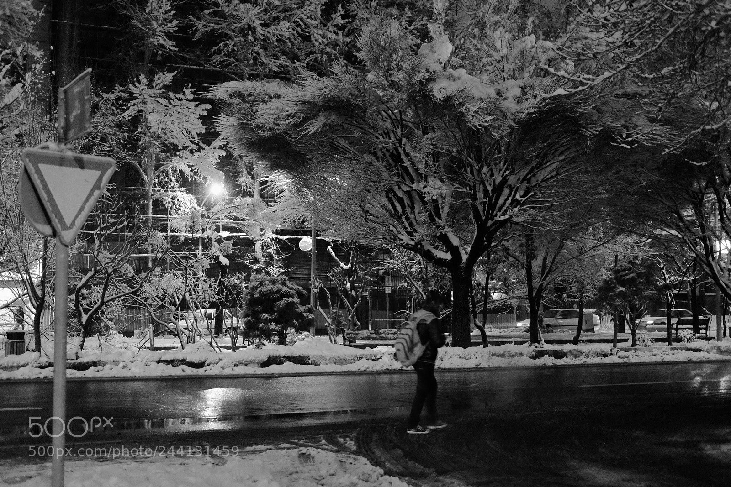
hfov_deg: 37.5
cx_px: 366
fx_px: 1076
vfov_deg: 25.5
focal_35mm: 53
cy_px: 244
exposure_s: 1/60
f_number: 2
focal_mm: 35
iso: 3200
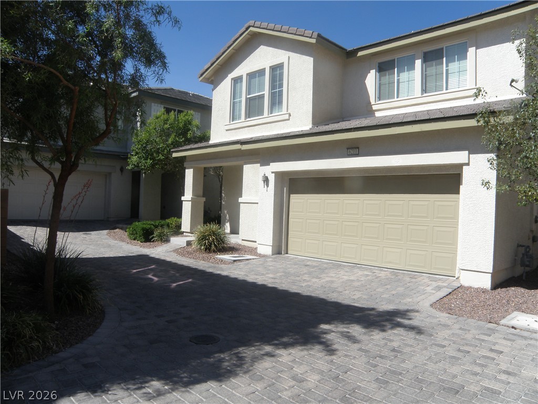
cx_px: 269
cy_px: 202
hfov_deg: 67.3
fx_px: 404
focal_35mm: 26
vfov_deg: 53.1
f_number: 5.6
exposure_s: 1/400
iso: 64
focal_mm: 4.6
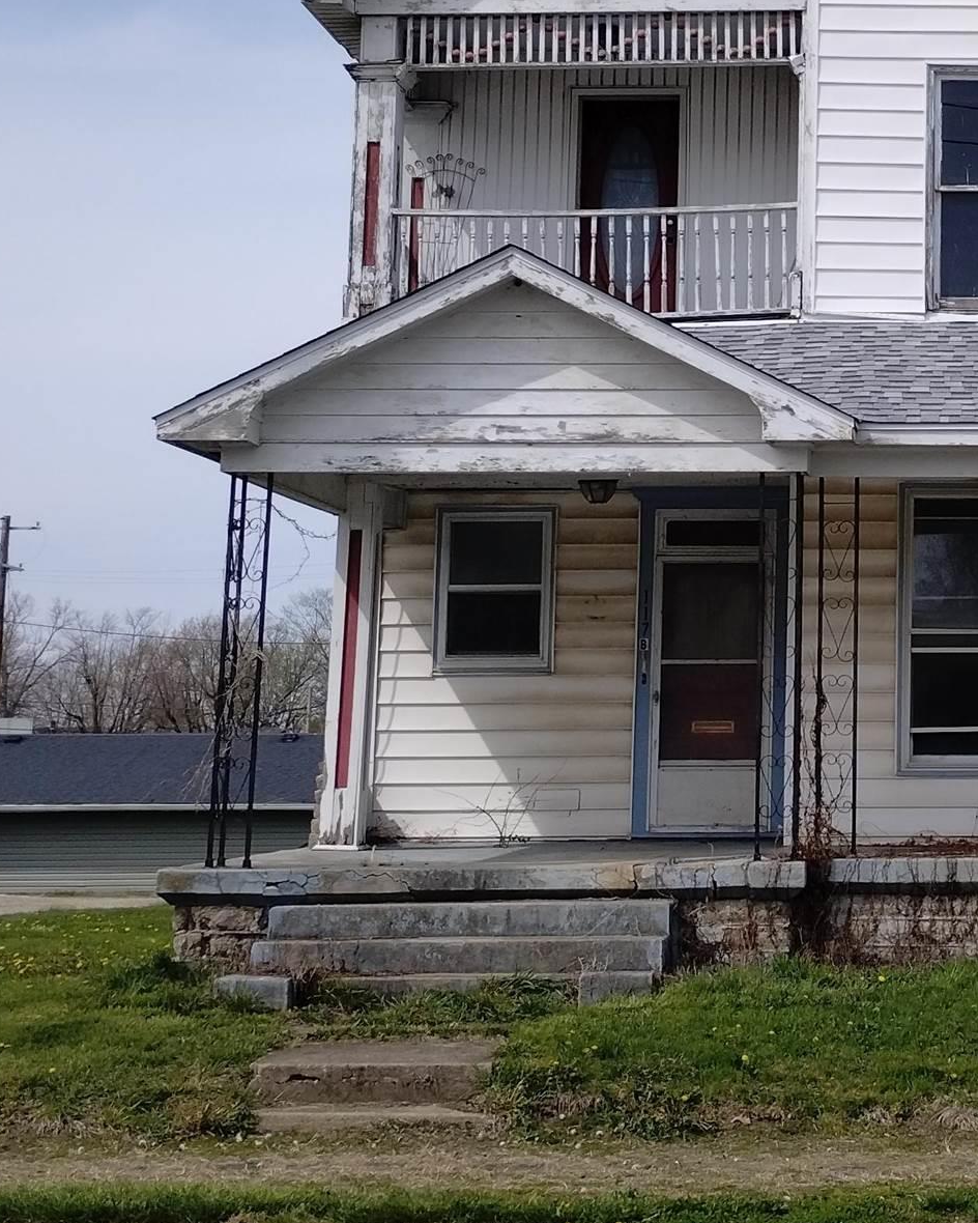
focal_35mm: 71
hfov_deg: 20.6
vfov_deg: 26.7
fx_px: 2569
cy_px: 443
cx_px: 1057
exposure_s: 1/945
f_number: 1.8
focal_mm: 4.27
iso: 100
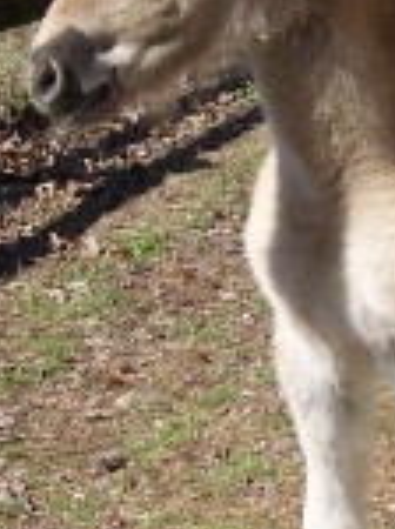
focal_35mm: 96
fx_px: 1465
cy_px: 272
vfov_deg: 20.5
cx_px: 330
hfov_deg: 15.2
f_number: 4
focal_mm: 5.6
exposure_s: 1/750
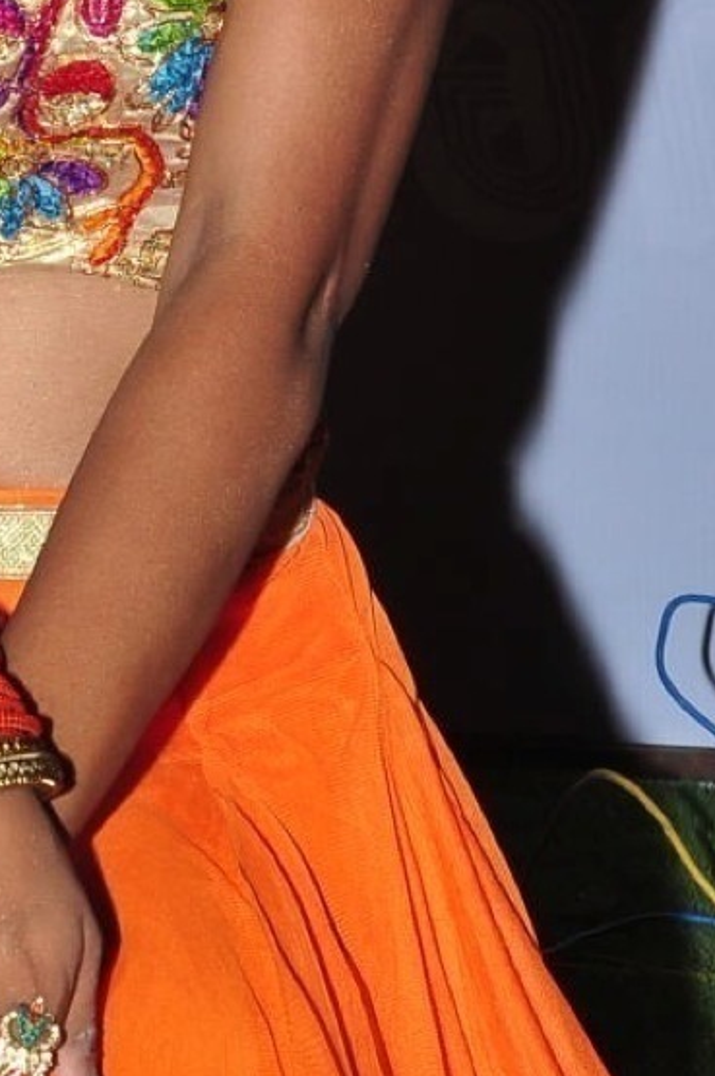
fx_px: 7581
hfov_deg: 5.4
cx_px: -14
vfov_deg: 8.1
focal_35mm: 254
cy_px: 260
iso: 400
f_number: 11
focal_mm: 52
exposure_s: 1/125
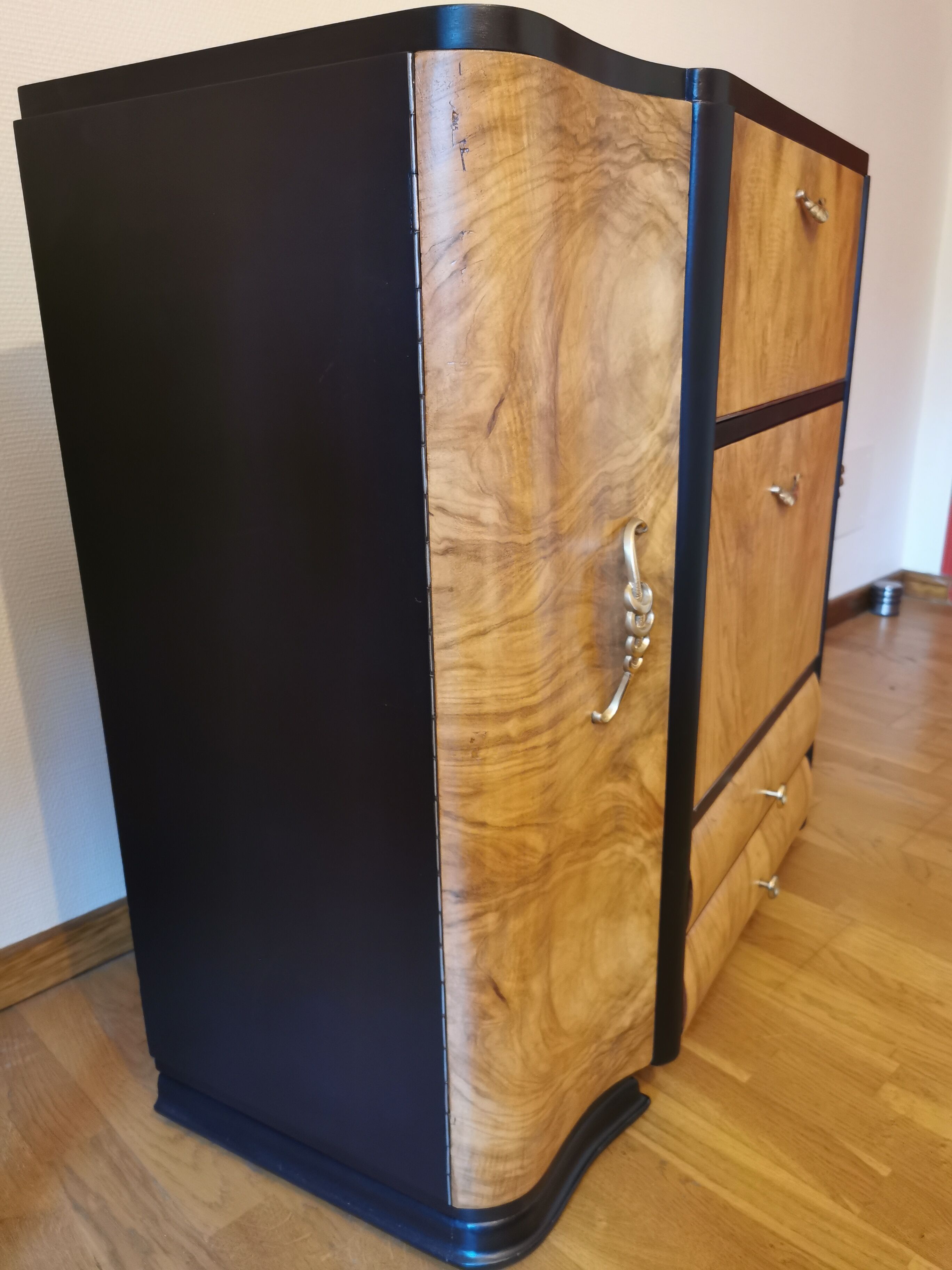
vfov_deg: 65.3
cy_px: 635
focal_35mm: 27
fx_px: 990
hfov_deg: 51.4
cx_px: 476
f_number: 1.6
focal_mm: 5.56
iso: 400
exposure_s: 1/33.3
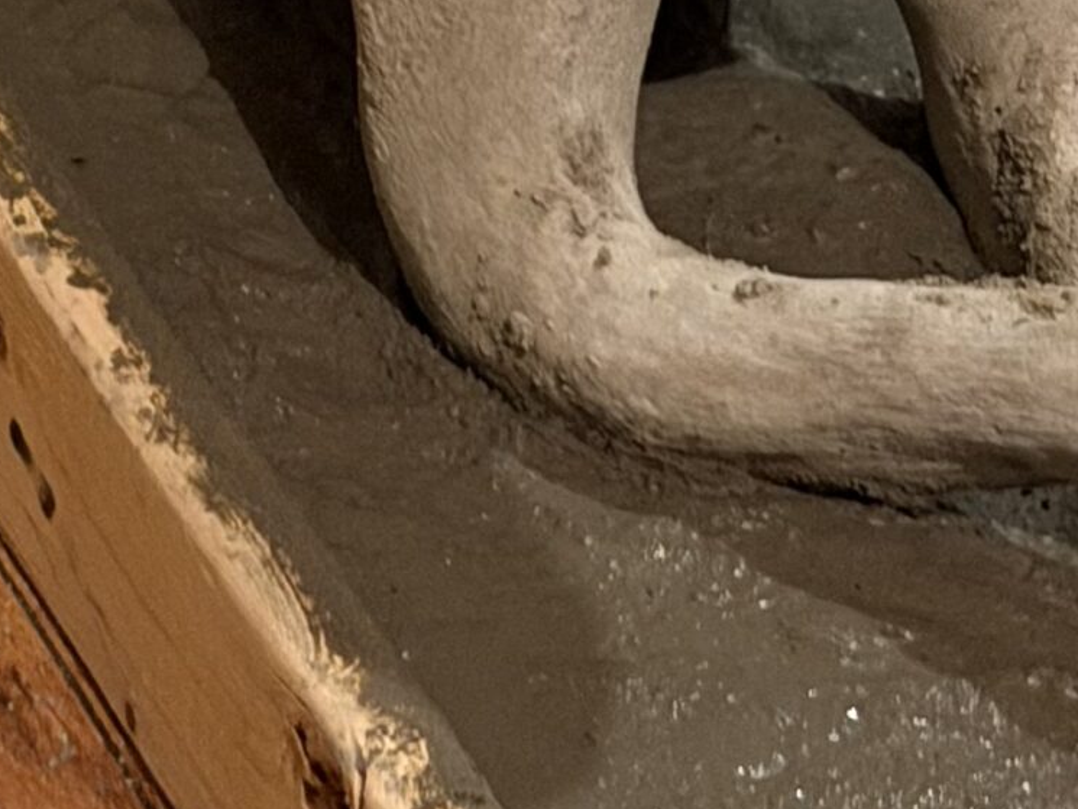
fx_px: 5139
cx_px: 430
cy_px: -272
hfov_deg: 12.0
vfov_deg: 8.8
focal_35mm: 165
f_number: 1.78
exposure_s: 1/30
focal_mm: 6.76
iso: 500
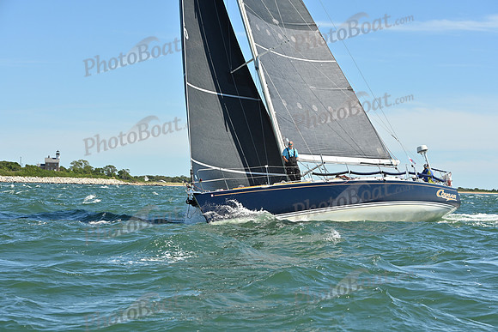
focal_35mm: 90
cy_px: 166
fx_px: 1245
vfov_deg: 15.2
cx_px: 249
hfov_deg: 22.6
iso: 320
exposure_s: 1/1600
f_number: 7.1
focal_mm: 90
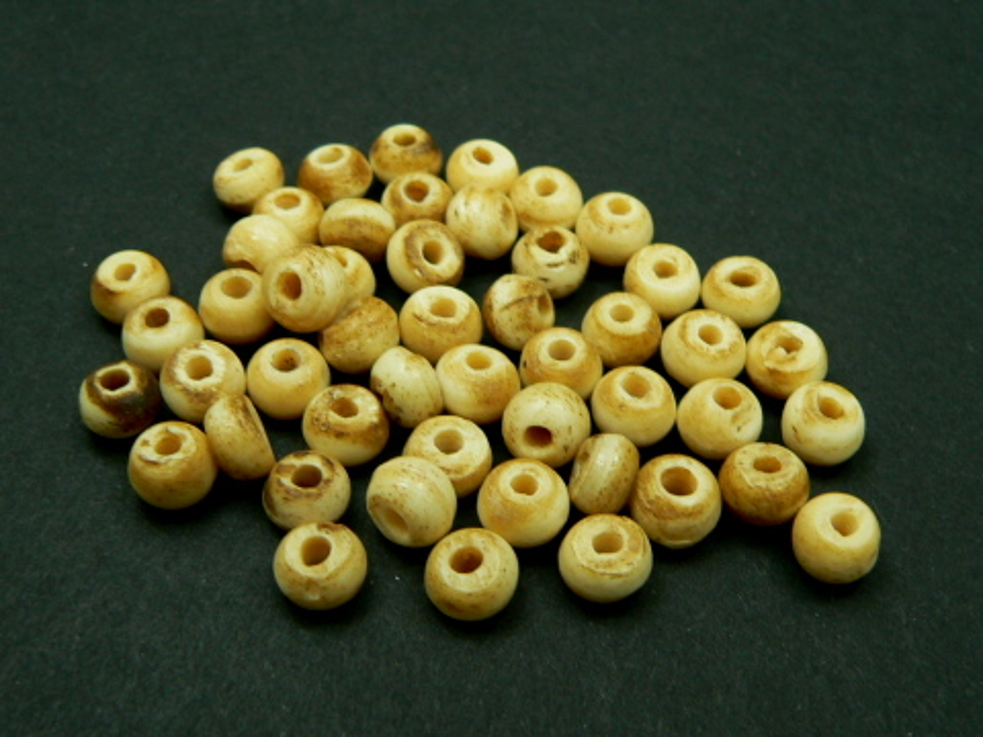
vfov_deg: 39.7
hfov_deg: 51.4
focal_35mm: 36
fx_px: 1022
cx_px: 492
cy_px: 368
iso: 100
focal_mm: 6
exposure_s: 1/20
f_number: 2.8
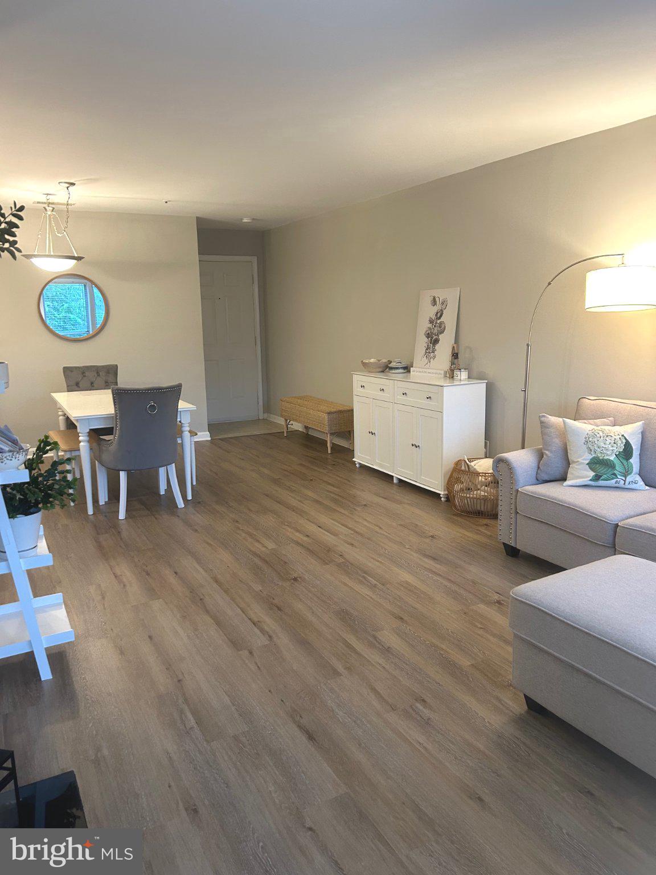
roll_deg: +0.9
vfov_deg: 67.3
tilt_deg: -11.0
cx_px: 328
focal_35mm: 26
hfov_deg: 53.1
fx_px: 657
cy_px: 438
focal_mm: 5.7
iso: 200
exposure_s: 1/60
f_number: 1.5
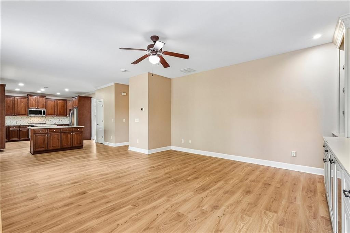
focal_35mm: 16
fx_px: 160
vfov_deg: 72.0
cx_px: 175
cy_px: 116
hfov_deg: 95.0
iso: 800
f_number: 8
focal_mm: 16.5
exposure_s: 1/13
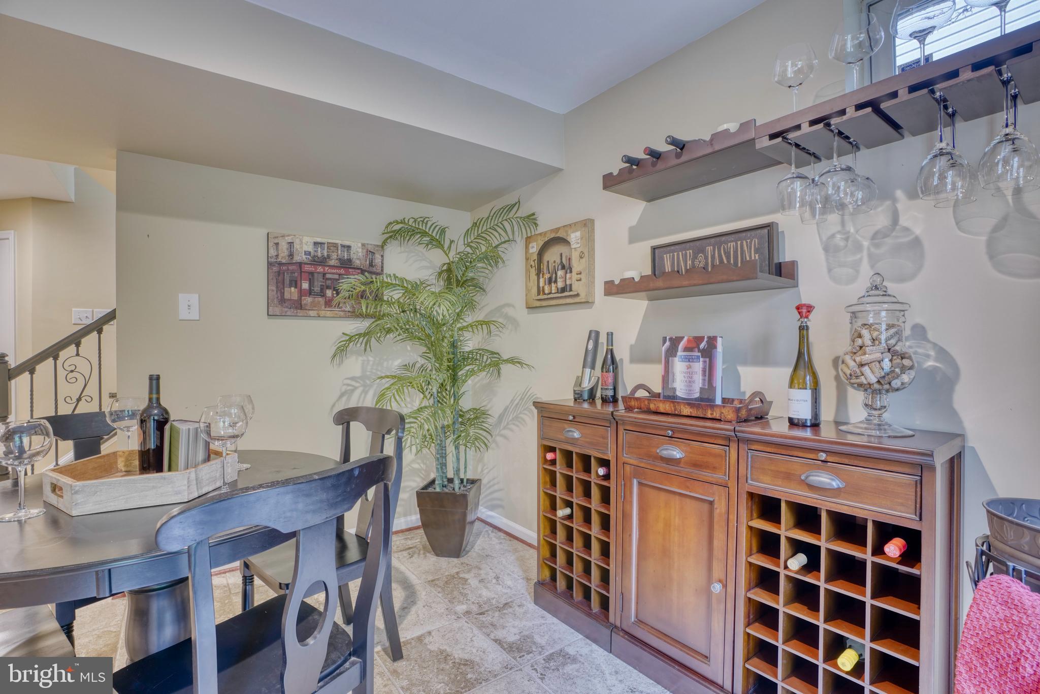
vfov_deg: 73.8
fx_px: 462
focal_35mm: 16
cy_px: 347
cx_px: 520
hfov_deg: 96.7
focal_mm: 16
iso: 640
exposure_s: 1/10
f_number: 7.1
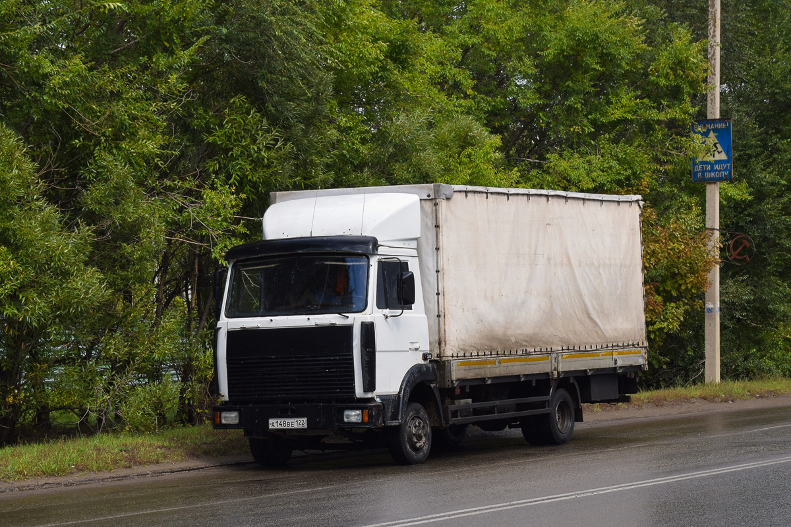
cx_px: 396
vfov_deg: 16.6
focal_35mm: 82
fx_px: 1813
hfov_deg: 24.6
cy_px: 264
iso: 320
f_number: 8
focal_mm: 55
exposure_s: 1/250
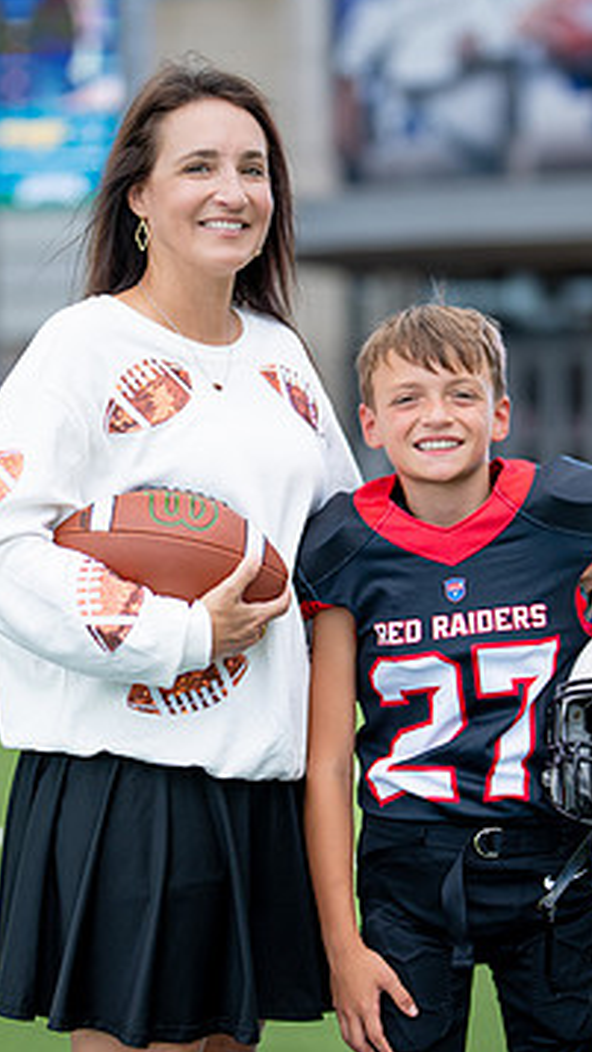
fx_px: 2900
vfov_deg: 20.5
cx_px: 344
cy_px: 526
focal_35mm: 104
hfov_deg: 11.7
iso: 100
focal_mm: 50
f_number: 1.2
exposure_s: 1/1250
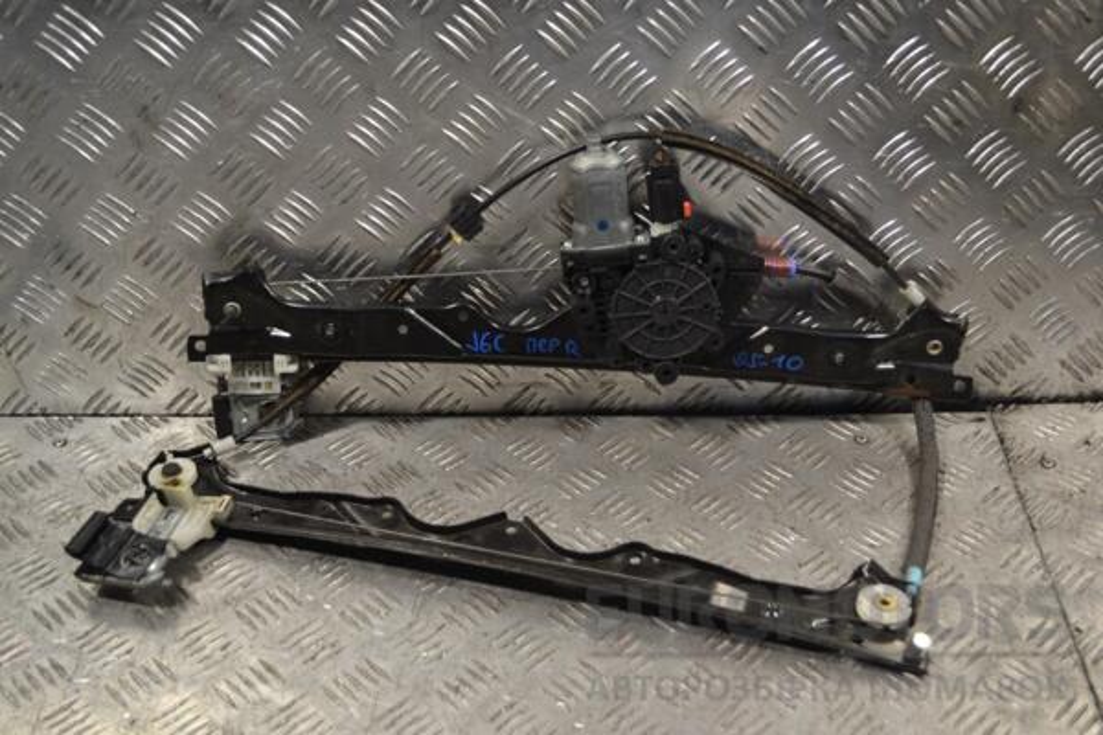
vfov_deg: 29.9
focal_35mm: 45
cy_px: 368
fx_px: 1379
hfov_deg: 43.6
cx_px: 552
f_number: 5
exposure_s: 1/100
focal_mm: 30
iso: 400
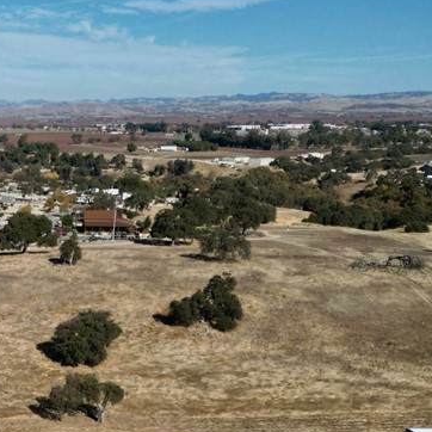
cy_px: 389
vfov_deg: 27.6
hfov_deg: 25.2
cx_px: -112
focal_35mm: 60
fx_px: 847
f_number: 1.7
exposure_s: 1/8000
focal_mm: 6.72
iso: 140
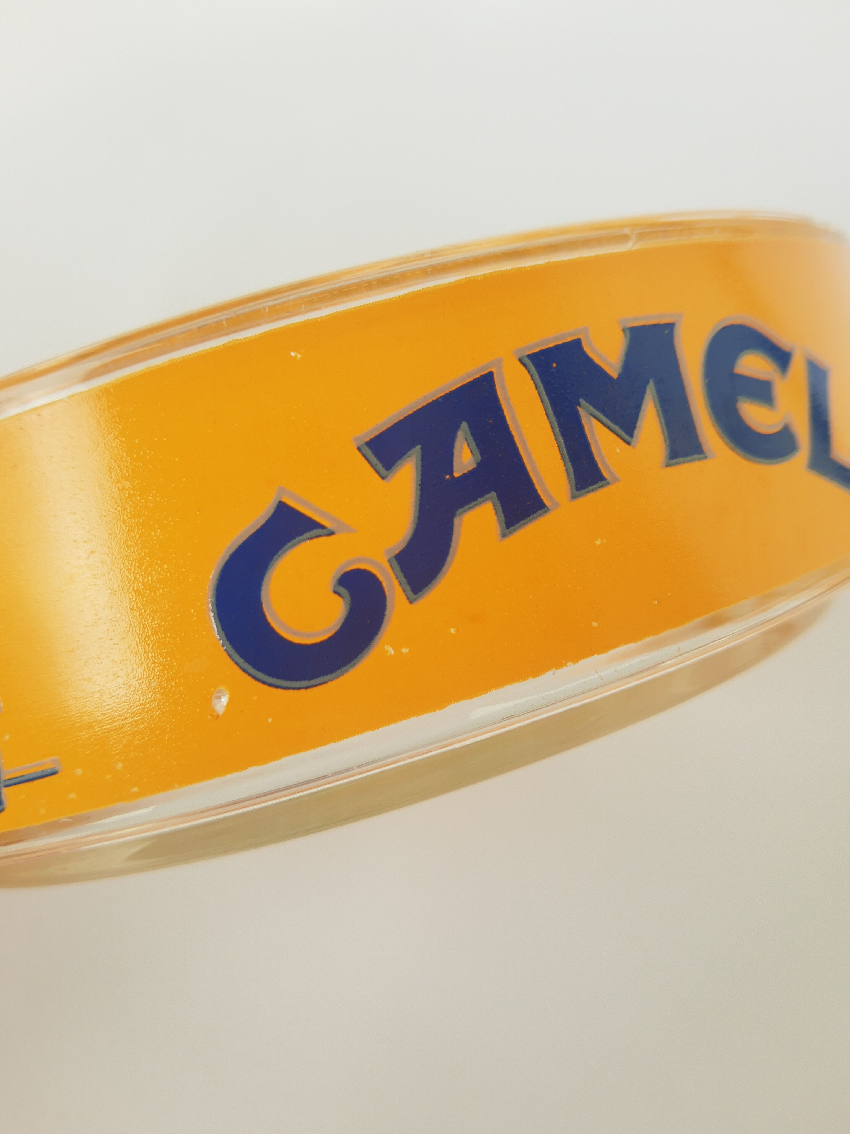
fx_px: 851
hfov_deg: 53.1
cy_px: 567
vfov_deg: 67.3
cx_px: 425
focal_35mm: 26
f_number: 1.8
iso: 40
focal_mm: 3.95
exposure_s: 1/338
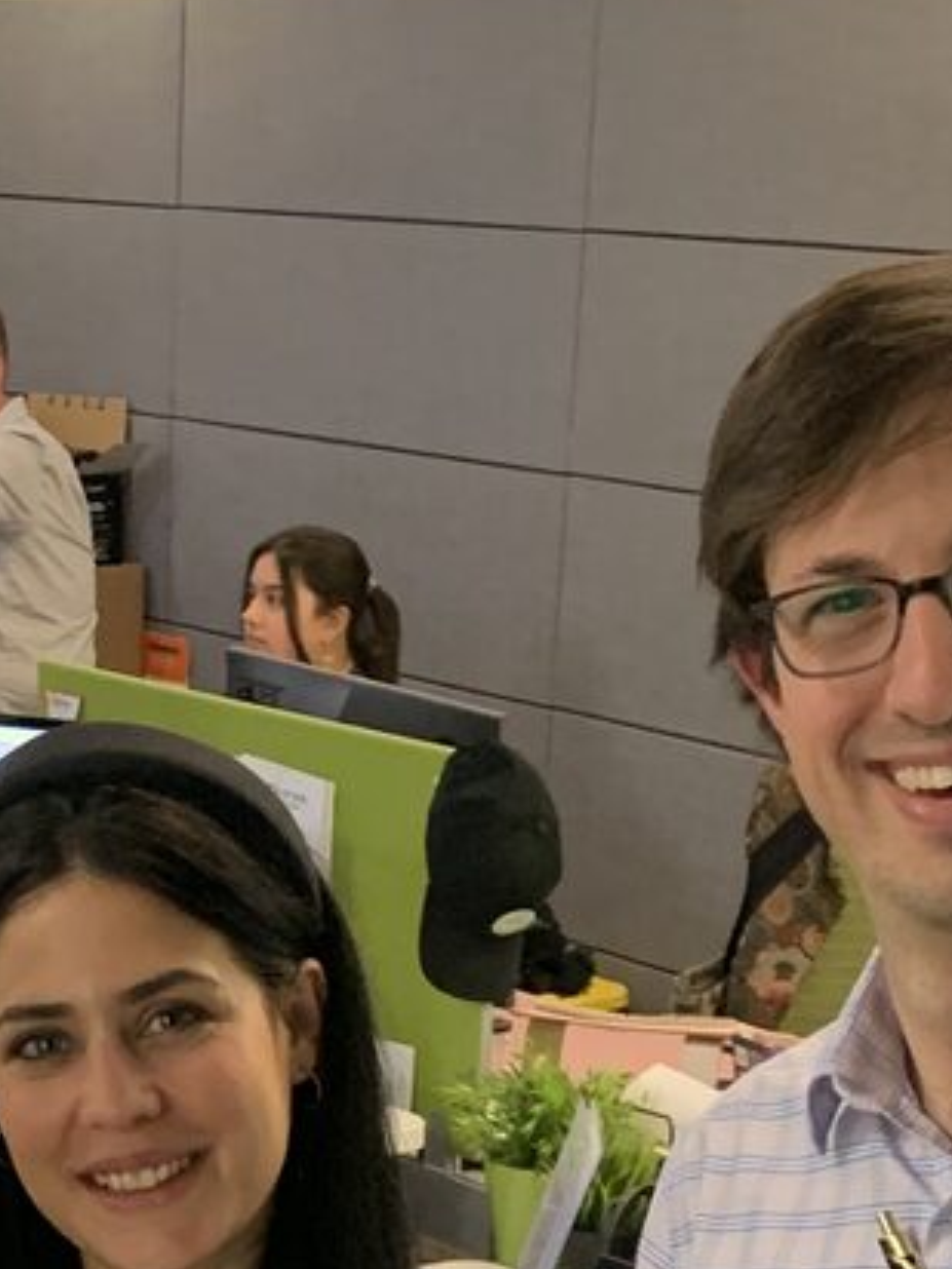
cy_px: 1651
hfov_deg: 14.5
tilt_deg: -21.3
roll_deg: -1.2
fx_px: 3704
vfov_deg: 18.1
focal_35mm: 101
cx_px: 111
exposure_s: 1/60
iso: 320
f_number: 1.8
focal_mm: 4.25
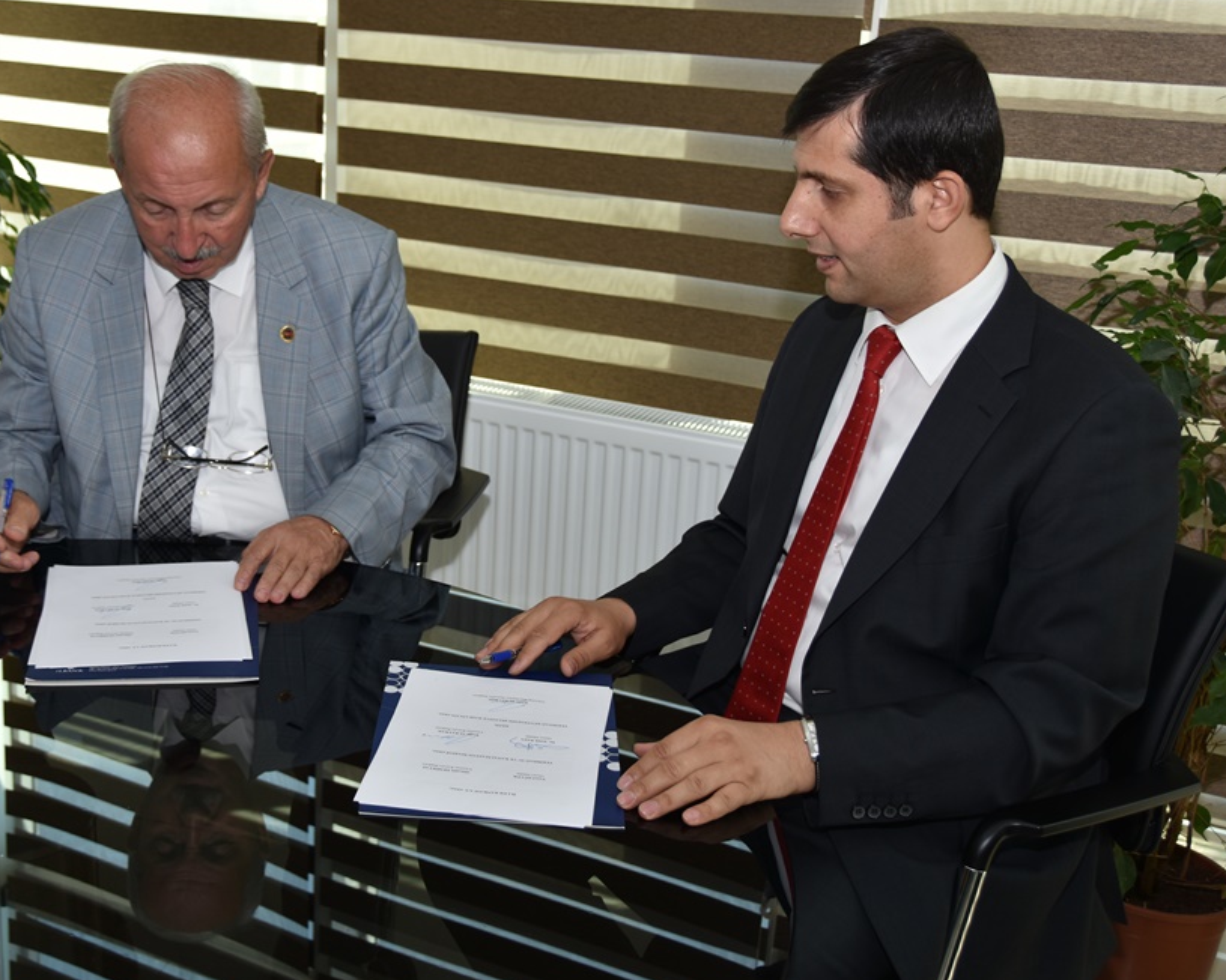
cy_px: 480
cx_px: 499
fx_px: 1669
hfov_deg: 40.2
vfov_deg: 32.7
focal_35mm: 46
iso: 100
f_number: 4
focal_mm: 26
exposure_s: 1/60
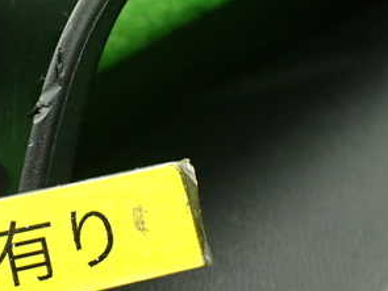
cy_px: 169
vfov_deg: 24.0
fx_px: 683
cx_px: 83
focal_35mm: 61
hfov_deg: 31.0
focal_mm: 5.4
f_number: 2.3
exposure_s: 1/80
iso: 800
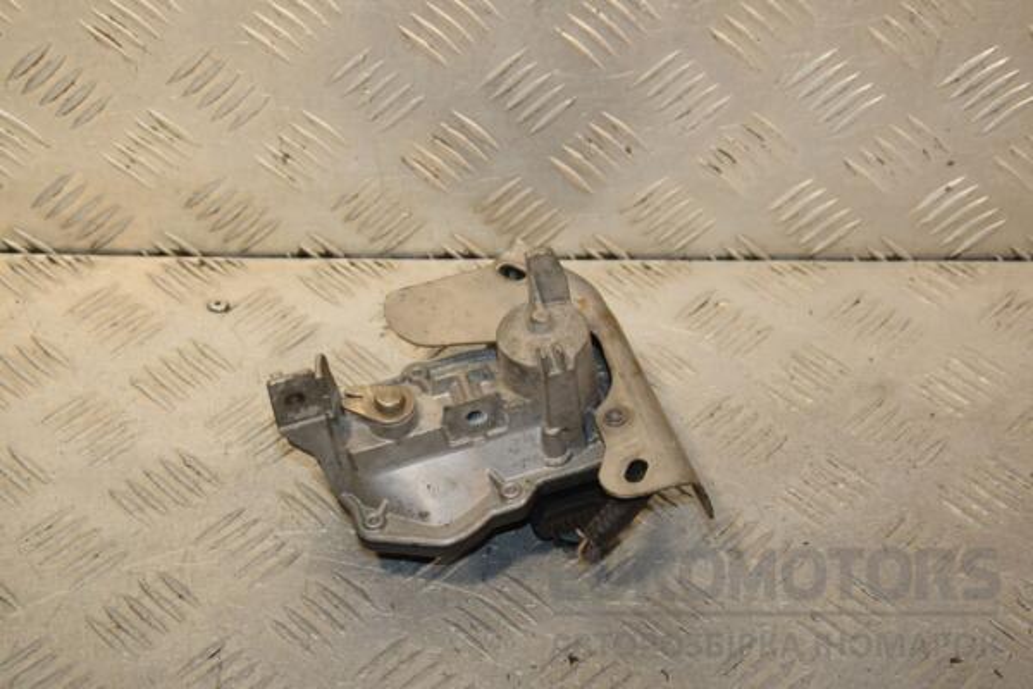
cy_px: 344
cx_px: 516
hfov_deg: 28.1
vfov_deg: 18.9
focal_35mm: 72
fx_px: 2066
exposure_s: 1/200
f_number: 7.1
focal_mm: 48
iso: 800
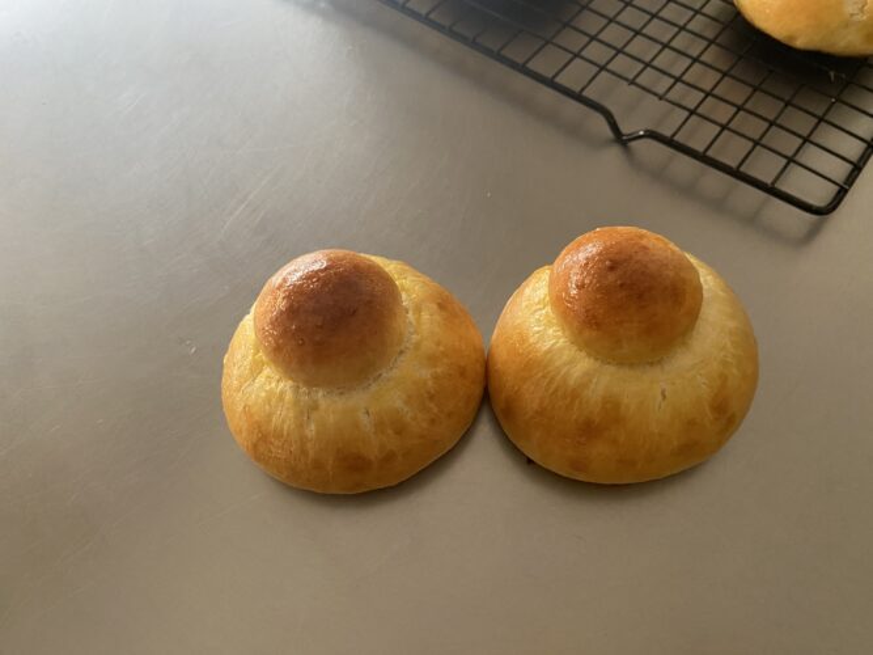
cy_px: 328
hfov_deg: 67.3
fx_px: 656
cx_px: 436
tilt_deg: -61.8
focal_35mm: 26
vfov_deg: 53.0
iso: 250
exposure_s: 1/60
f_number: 1.8
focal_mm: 4.25
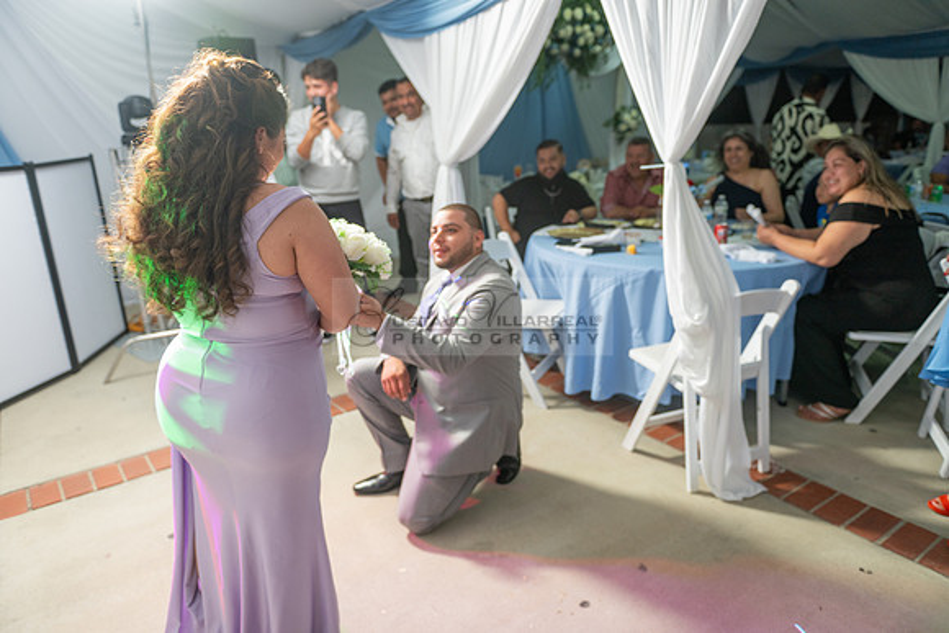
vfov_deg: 53.2
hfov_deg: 73.7
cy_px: 316
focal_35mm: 24
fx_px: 633
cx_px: 474
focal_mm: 24
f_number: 2.8
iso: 250
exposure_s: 1/125
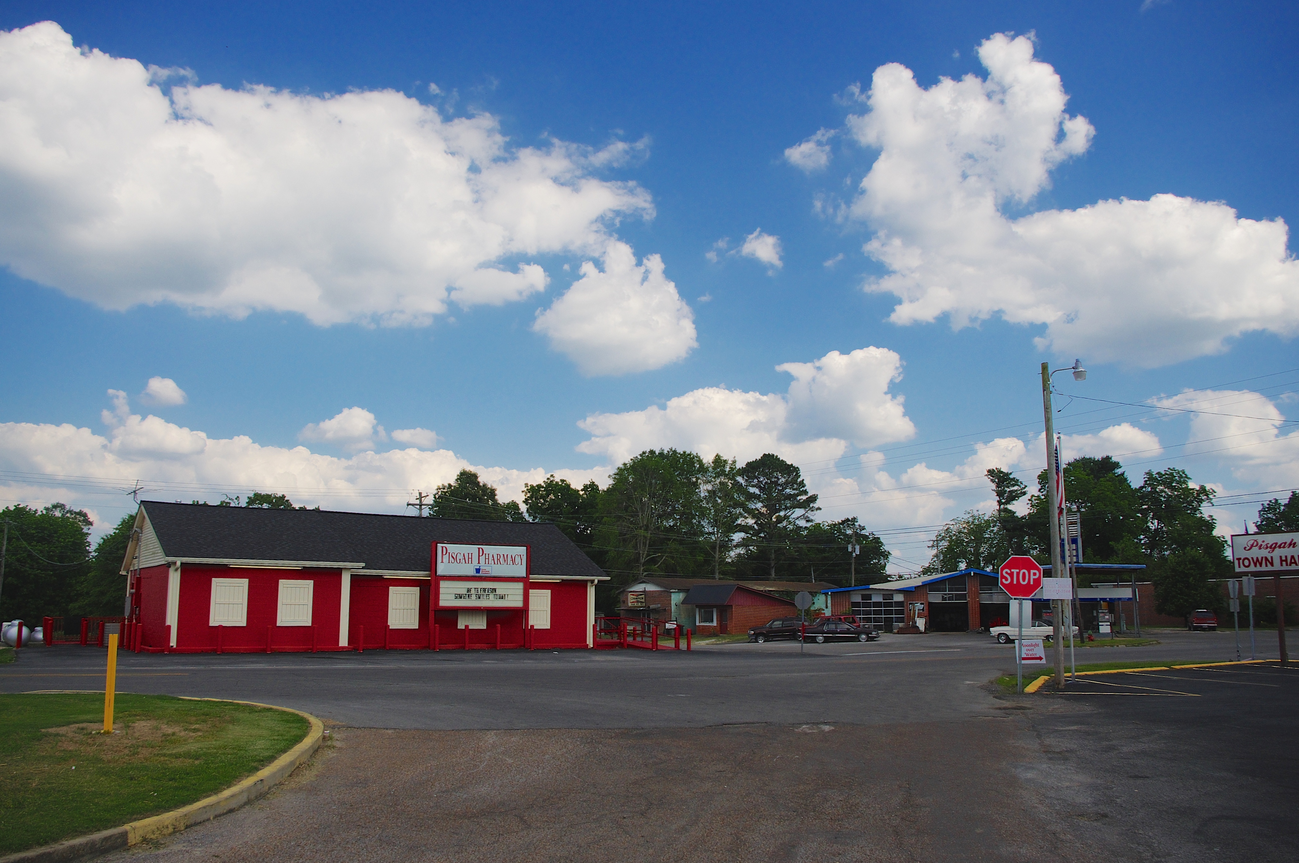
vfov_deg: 47.8
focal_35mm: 27
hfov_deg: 67.4
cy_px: 432
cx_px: 650
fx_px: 973
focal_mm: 18
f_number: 5.6
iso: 200
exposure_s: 1/500
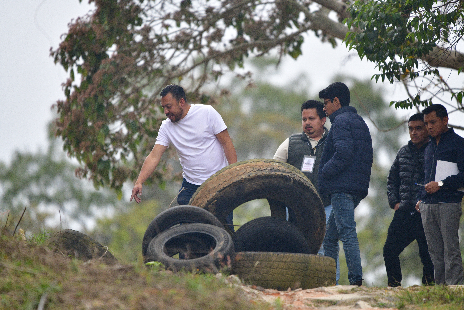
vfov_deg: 2.3
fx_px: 7733
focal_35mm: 600
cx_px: 232
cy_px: 155
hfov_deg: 3.4
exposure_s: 1/1000
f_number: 6.3
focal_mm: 600
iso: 1250
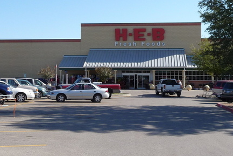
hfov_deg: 33.4
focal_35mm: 60
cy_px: 63
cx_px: 109
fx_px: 388
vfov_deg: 22.6
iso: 100
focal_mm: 5
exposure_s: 1/800
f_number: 3.4
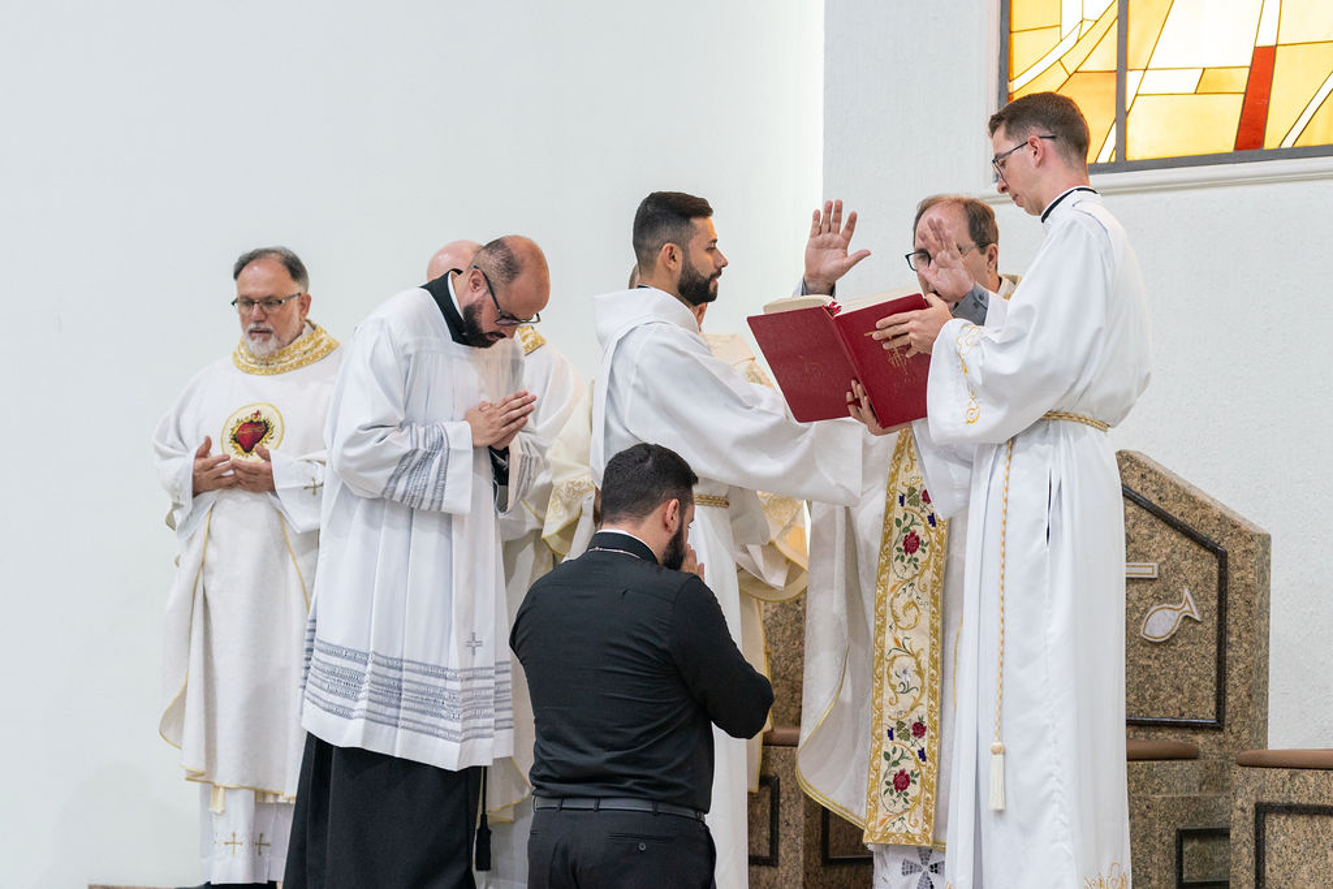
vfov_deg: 14.3
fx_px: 3555
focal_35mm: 96
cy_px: 444
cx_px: 666
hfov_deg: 21.2
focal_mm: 64
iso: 1600
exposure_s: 1/125
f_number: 2.8
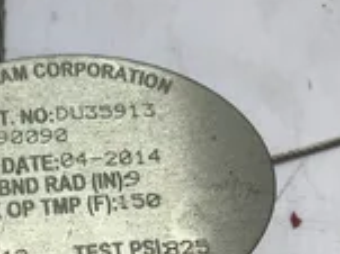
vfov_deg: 17.9
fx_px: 805
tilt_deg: -68.1
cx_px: 54
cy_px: 187
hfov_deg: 23.4
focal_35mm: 82
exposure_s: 1/152
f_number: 2.4
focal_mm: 3.3
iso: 25
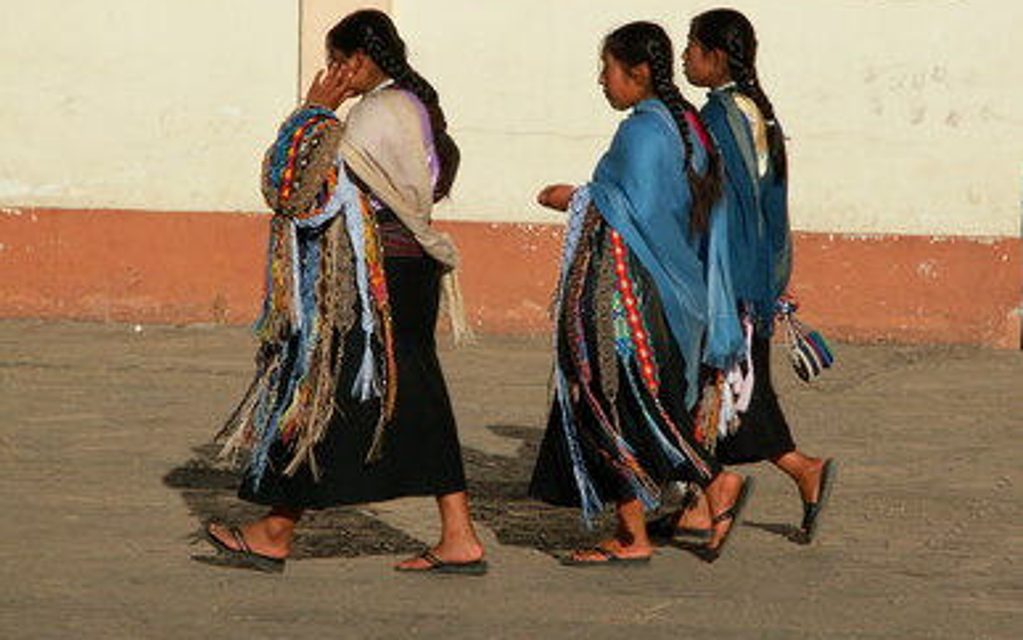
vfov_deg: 7.4
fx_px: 4963
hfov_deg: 11.8
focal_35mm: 178
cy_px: 291
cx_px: 512
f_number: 7.1
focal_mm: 27.37
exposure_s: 1/500
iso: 50
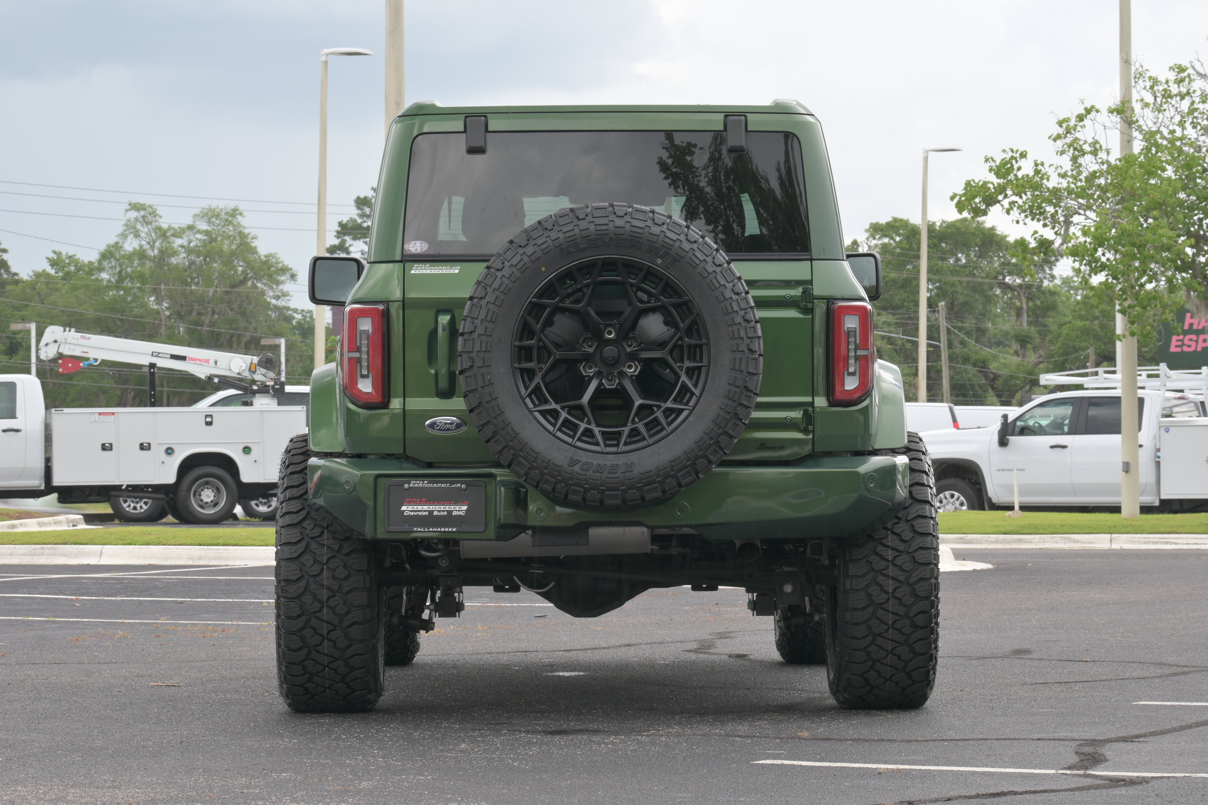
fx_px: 3875
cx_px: 604
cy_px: 402
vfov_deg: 11.9
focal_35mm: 116
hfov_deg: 17.7
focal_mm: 77
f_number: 13
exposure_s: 1/15
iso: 100
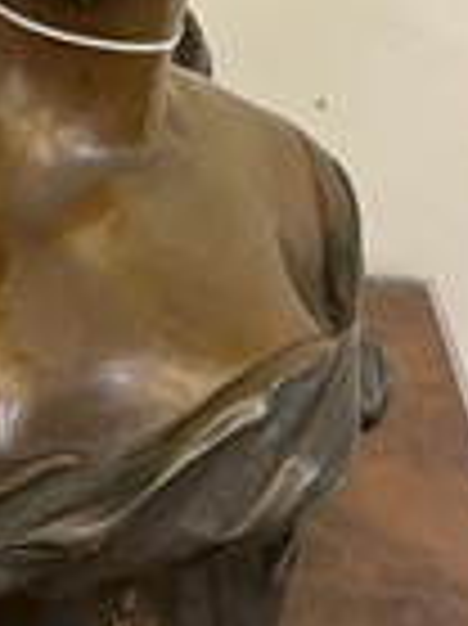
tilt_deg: -22.0
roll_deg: -1.1
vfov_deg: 25.0
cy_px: 23
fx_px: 1354
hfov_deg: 19.5
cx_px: 126
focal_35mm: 75
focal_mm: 5.1
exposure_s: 1/50
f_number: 1.6
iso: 320
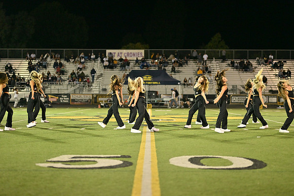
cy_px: 98
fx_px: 612
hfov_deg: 27.0
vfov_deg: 18.2
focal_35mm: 75
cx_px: 147
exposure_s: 1/500
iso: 450
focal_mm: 50
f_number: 1.2
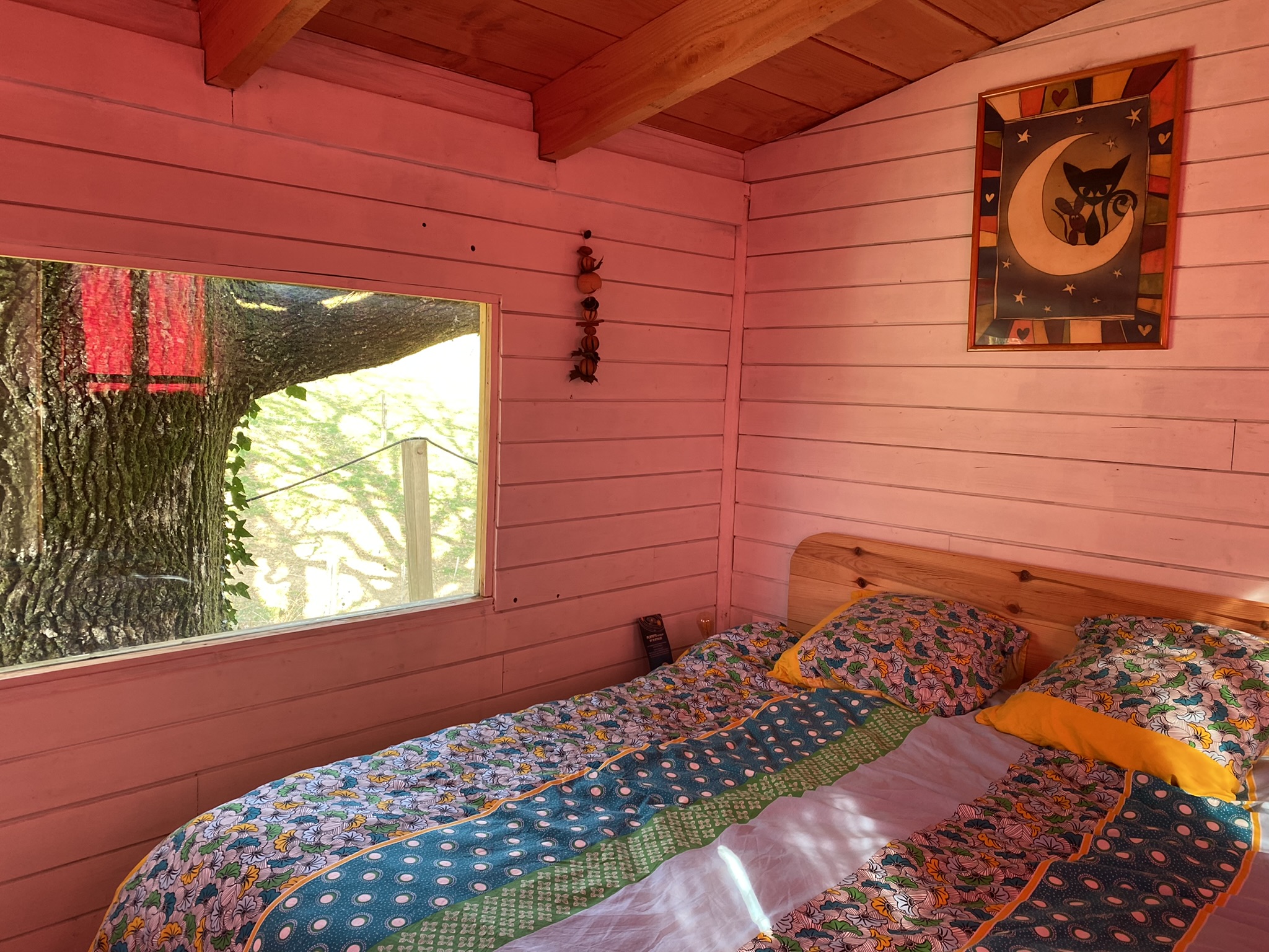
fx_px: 953
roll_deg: -1.6
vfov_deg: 53.1
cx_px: 634
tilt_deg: -4.8
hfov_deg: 67.3
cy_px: 476
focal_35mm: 26
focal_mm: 4.25
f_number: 1.8
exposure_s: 1/100
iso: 125
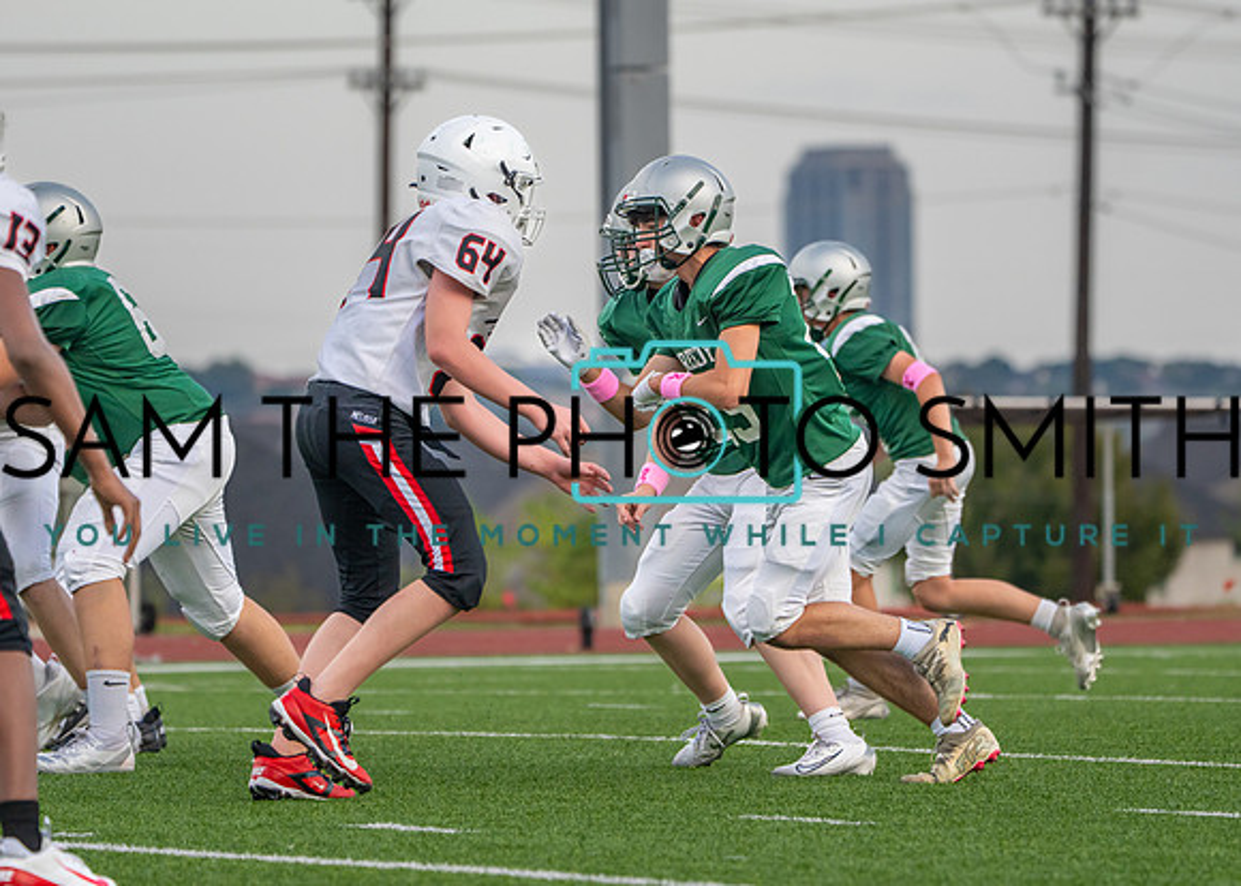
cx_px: 647
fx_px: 10970
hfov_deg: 6.5
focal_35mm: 311
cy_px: 410
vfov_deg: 4.6
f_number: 5.6
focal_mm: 244
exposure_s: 1/1600
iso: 1000
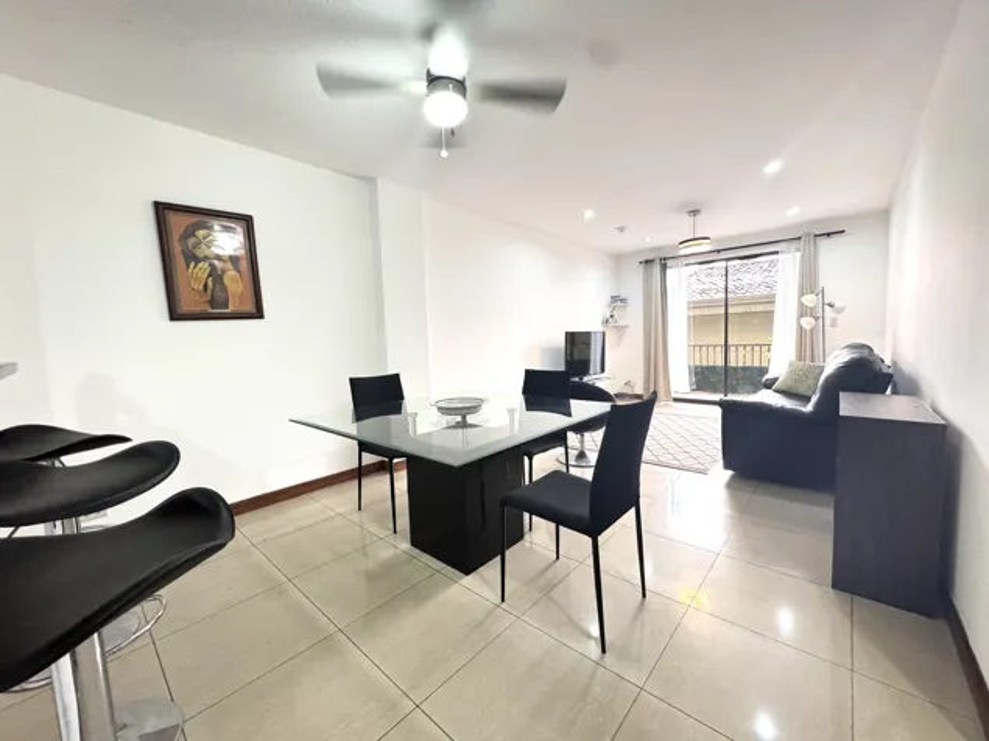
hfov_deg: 102.1
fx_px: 400
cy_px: 370
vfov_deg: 85.7
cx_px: 494
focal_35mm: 14
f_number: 2.2
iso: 500
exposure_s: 1/60
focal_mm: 2.22
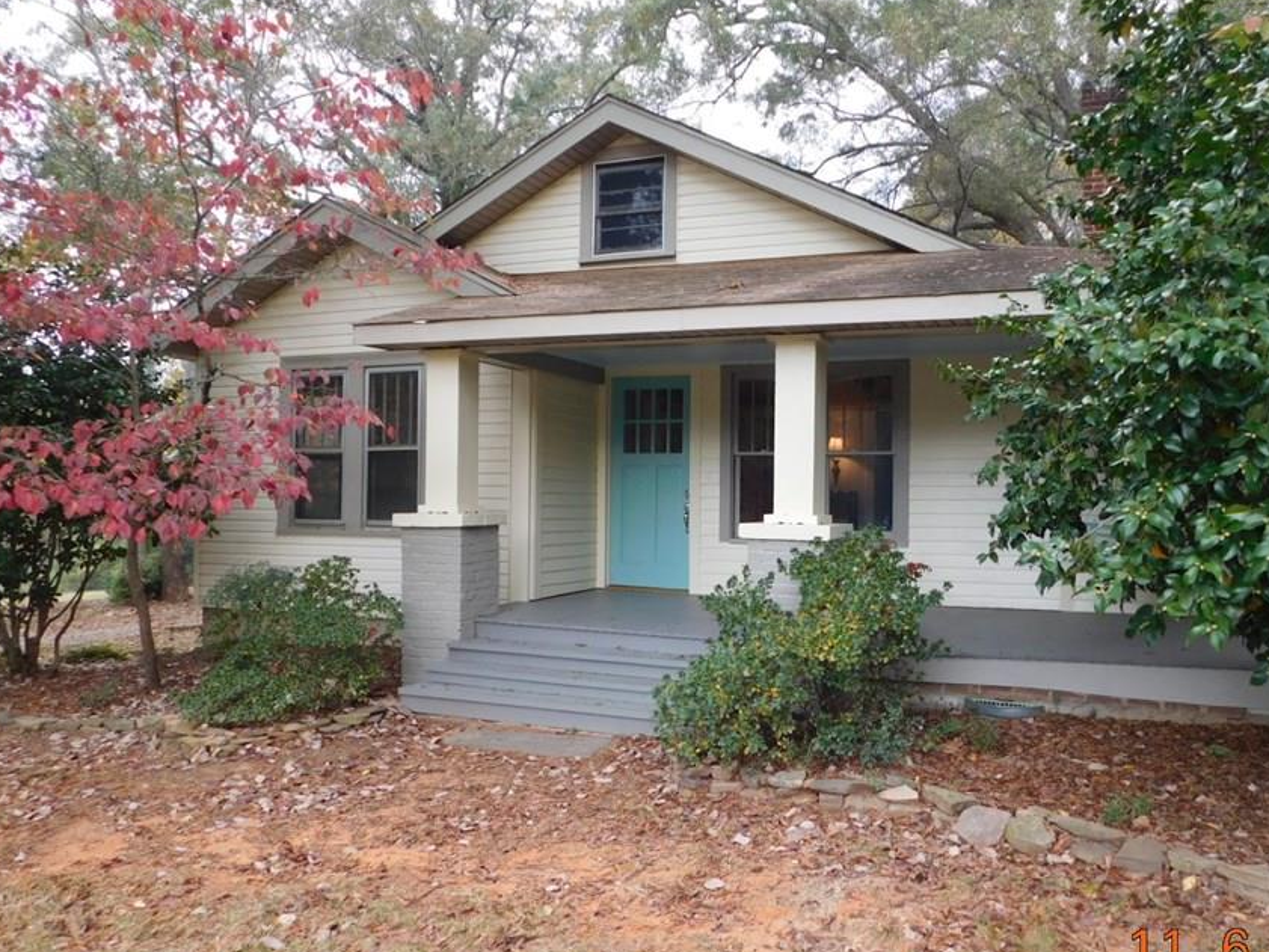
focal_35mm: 28
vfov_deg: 49.7
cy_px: 490
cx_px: 732
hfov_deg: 63.1
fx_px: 1027
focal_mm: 4
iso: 125
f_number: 3
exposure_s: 1/100
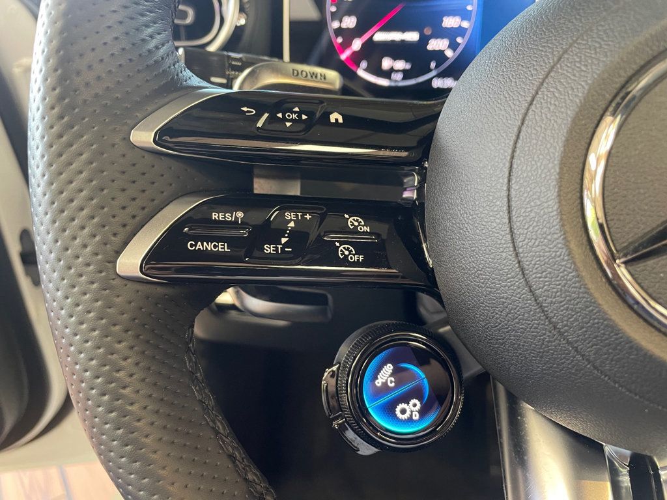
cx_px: 334
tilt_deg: -23.7
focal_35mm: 26
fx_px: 501
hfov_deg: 67.3
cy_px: 250
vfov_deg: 53.1
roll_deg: +0.4
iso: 400
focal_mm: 4.2
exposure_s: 1/60
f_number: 1.6
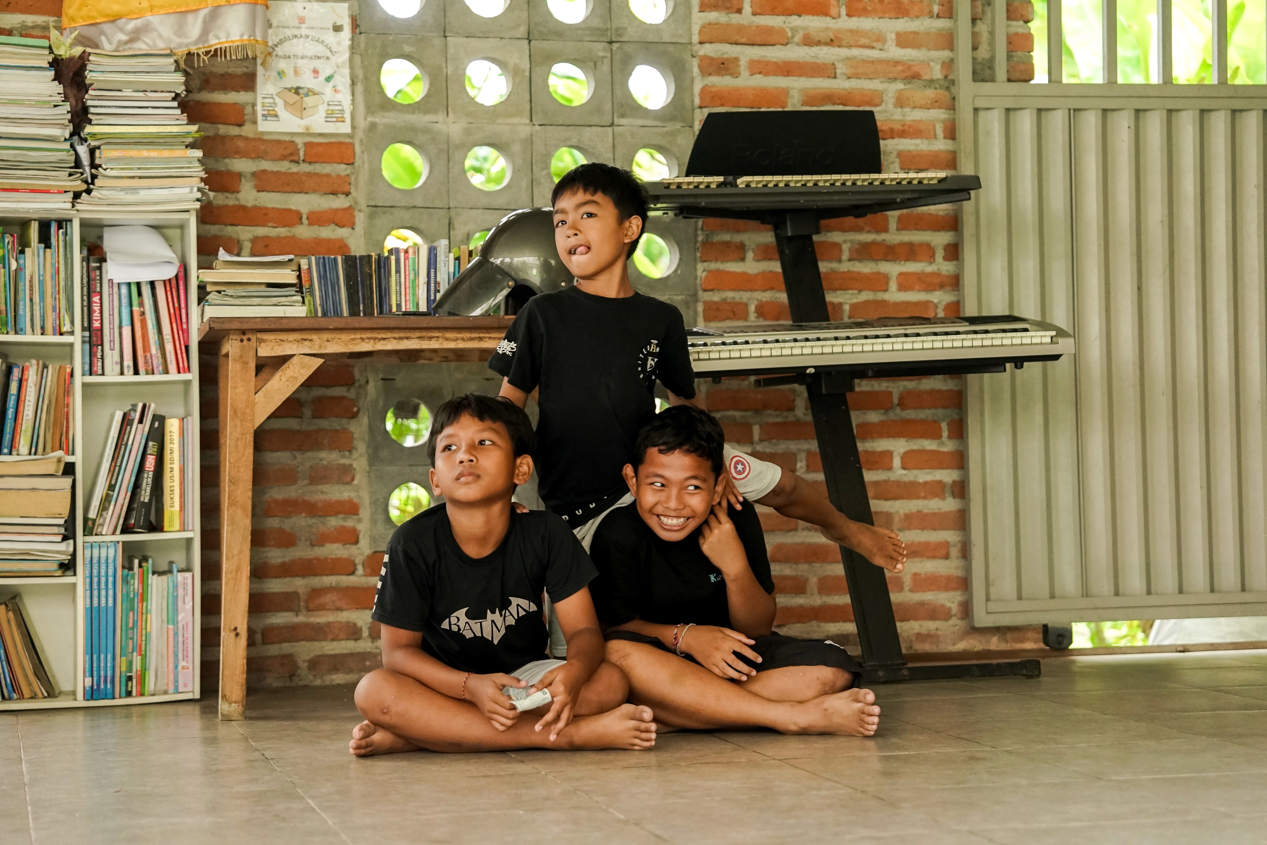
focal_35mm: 70
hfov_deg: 28.8
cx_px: 634
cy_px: 422
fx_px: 2463
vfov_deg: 19.5
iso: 2000
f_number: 2.8
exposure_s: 1/100
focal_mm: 70
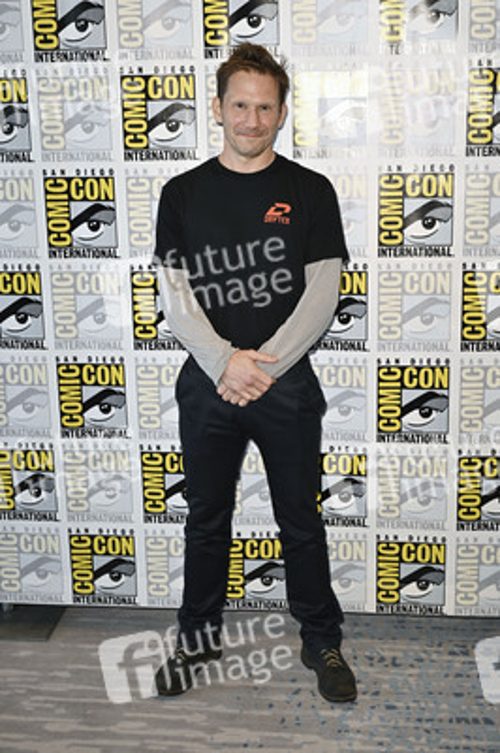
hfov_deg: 31.1
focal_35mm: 43
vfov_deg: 45.5
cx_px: 250
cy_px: 376
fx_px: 897
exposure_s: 1/250
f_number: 5
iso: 1250
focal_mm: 43
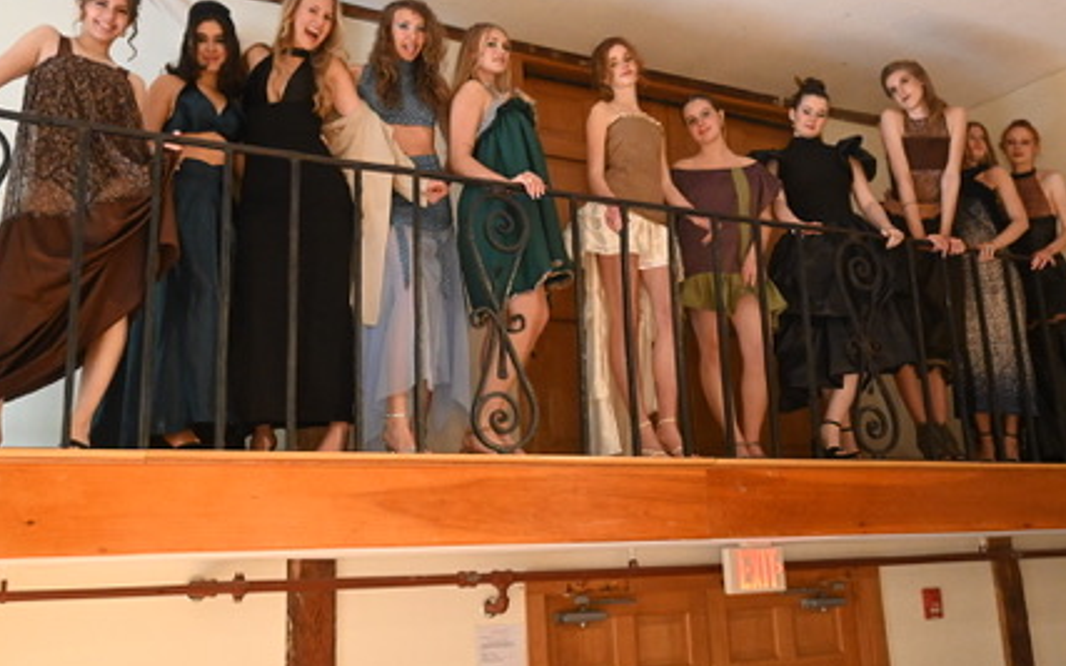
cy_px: 232
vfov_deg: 31.3
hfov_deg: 48.6
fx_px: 1181
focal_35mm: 41
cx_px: 542
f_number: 4
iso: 5000
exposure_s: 1/60
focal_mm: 21
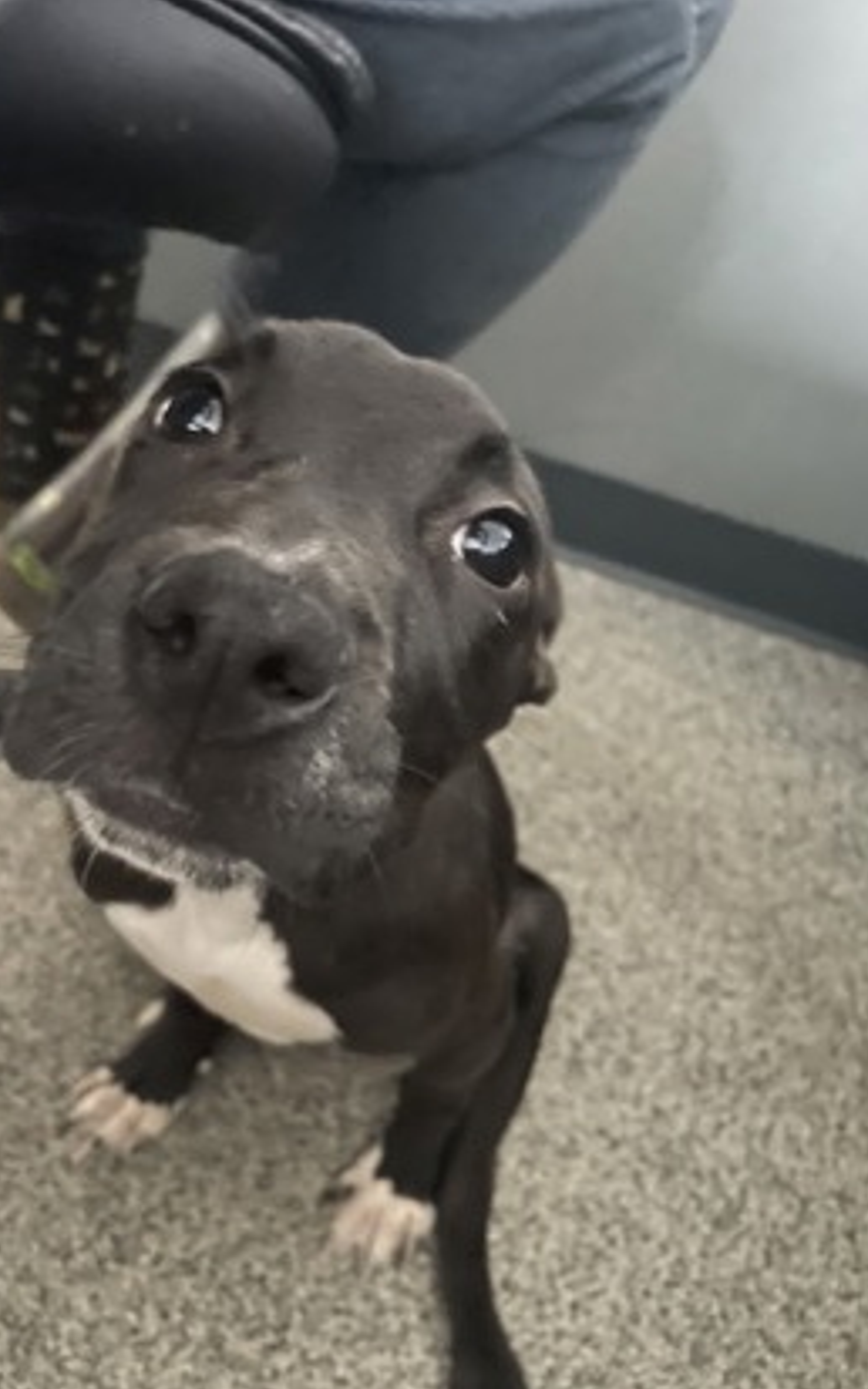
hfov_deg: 44.4
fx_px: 1060
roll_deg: -19.6
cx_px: 375
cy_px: 703
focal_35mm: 28
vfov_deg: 66.5
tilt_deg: -36.5
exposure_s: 1/24
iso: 1250
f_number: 1.6
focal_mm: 4.2
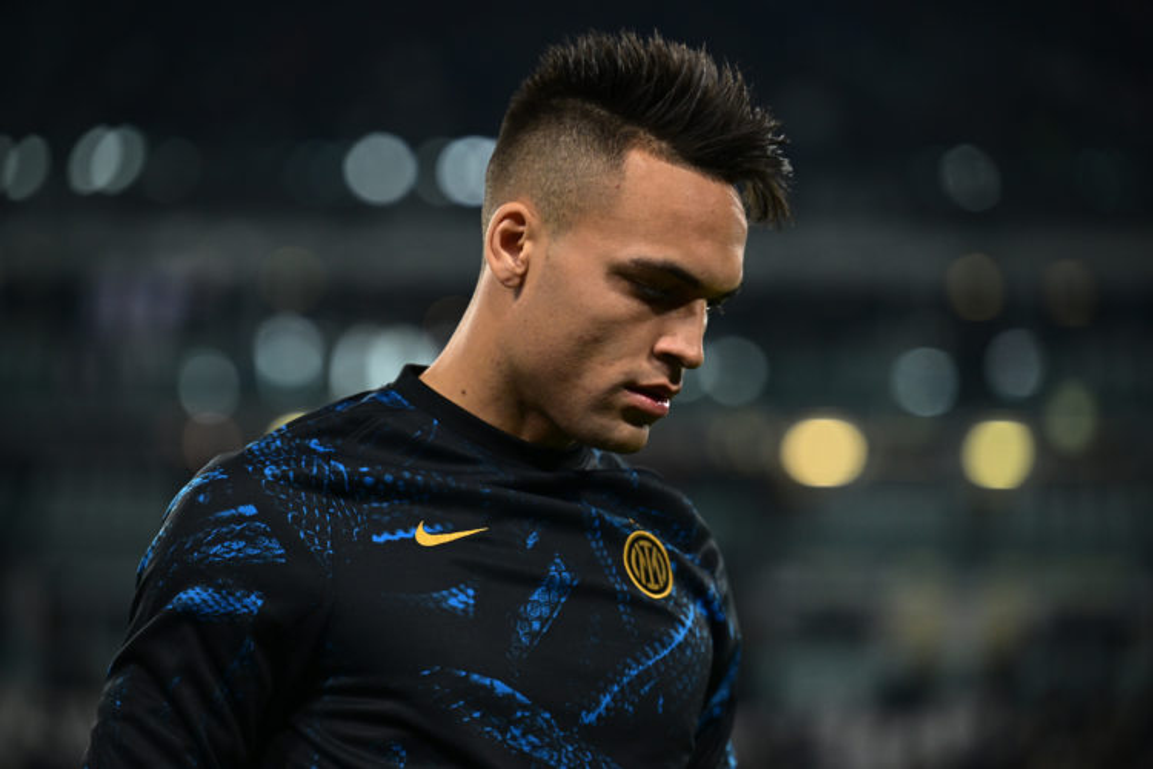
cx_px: 576
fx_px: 5124
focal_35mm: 160
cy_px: 384
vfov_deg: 8.6
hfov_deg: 12.8
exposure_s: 1/1600
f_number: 3.2
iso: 2000
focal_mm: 160
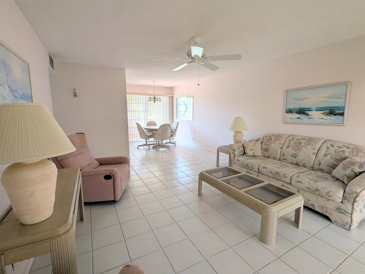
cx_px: 182
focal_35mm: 16
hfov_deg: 94.4
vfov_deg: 78.2
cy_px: 137
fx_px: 169
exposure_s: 1/79.5
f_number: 2.2
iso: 103
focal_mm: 2.35
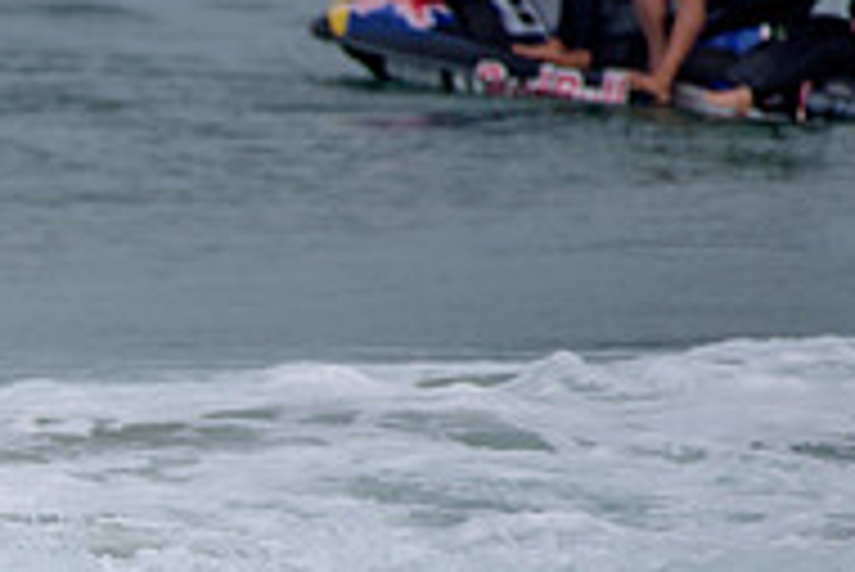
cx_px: -374
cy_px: 592
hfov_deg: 1.3
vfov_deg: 0.9
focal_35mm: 1526
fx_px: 36269
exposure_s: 1/2000
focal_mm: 500
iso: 180
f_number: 5.6
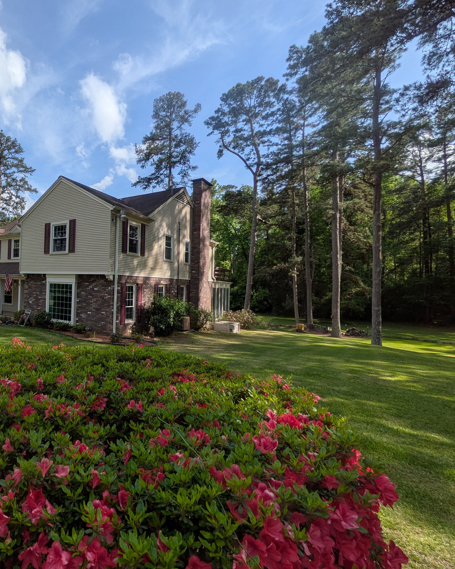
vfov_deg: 83.3
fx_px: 320
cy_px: 277
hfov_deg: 63.9
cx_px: 83
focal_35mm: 19
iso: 50
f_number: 2.2
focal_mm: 1.85
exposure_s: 1/1605
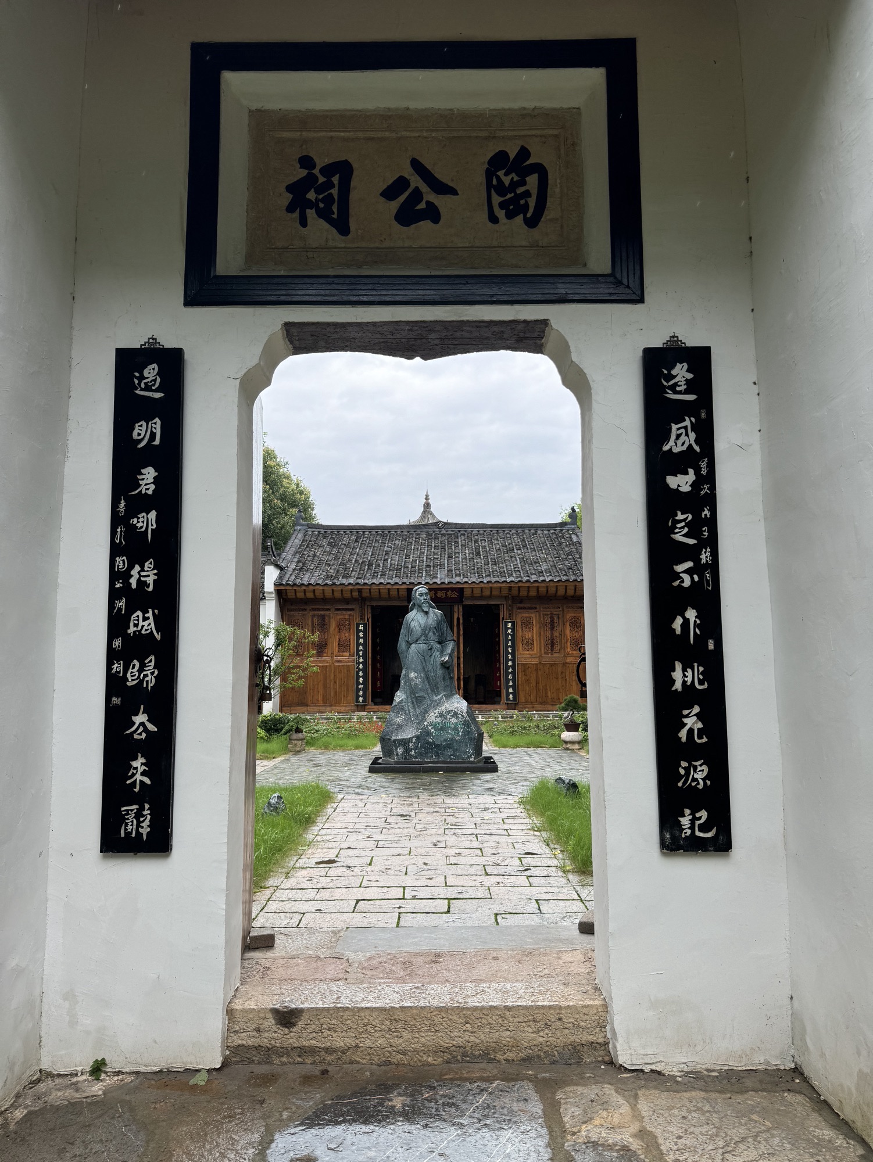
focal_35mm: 24
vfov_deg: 71.6
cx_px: 436
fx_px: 806
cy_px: 581
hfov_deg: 56.9
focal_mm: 6.76
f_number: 1.78
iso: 80
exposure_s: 1/488
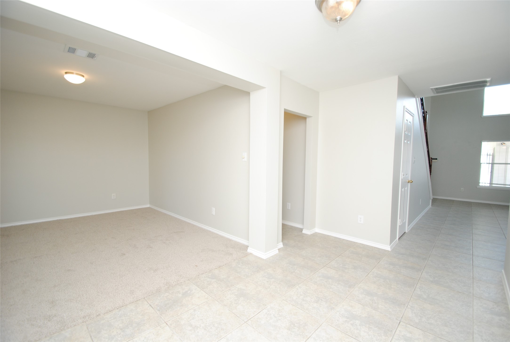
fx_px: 213
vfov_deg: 77.5
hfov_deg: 100.3
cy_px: 171
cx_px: 255
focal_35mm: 15
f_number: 4
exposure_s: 1/60
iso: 200
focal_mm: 10
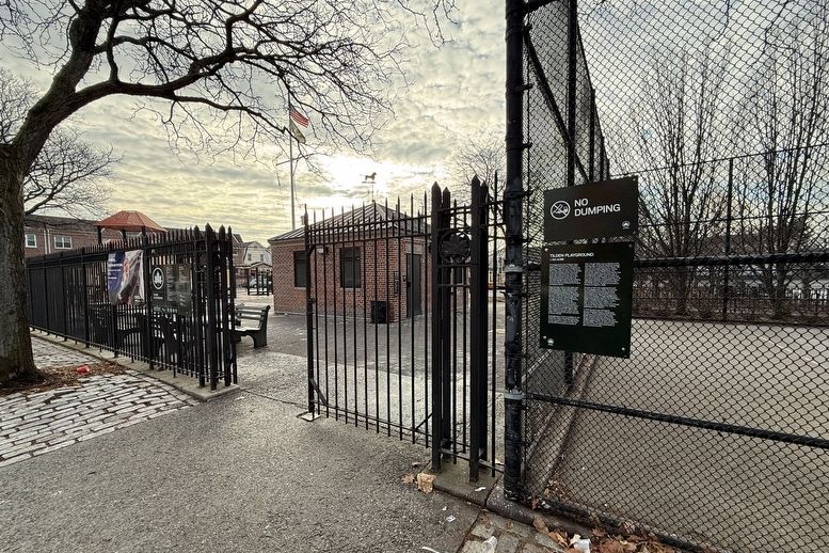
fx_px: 345
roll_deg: +1.1
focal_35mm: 15
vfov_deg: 77.2
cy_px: 297
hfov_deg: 100.4
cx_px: 410
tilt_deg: -3.7
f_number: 2.2
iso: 64
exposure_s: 1/403
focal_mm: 2.22
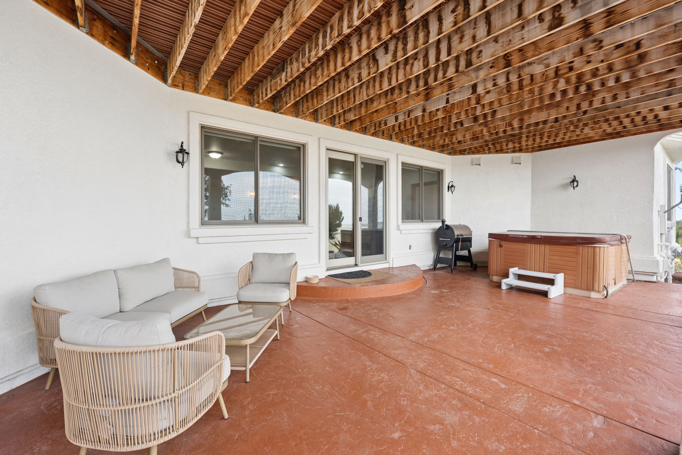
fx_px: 284
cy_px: 228
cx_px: 341
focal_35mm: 15
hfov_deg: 100.4
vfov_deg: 77.3
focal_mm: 15
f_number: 8
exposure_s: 1/250
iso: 800
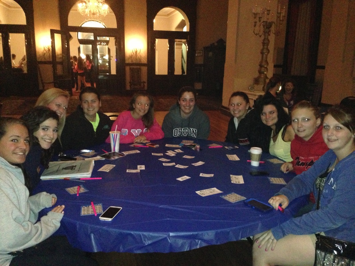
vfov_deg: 42.9
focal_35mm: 33
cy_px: 133
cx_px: 178
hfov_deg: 55.4
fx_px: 338
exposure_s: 1/16
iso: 800
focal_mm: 4.13
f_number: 2.4
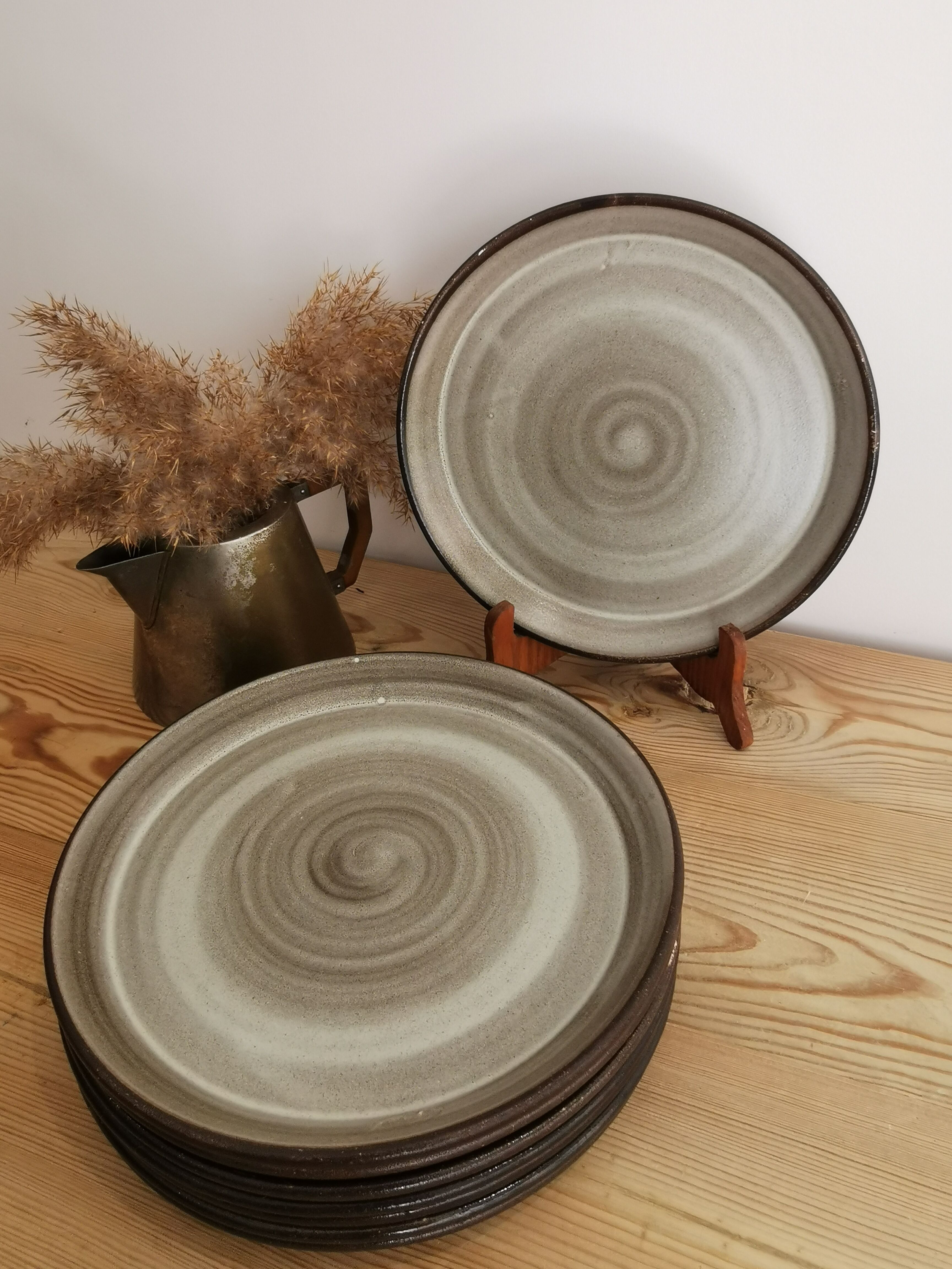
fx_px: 953
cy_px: 634
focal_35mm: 26
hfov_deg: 53.1
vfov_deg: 67.3
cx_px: 476
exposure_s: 1/50
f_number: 2.2
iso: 64
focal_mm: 2.26
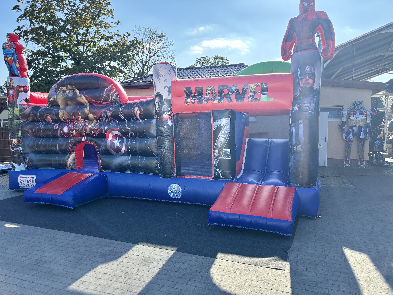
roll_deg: +0.3
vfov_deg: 53.1
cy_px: 148
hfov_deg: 67.3
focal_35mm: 26
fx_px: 295
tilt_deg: -4.4
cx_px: 196
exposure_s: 1/1220
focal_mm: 5.96
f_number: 1.6
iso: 50
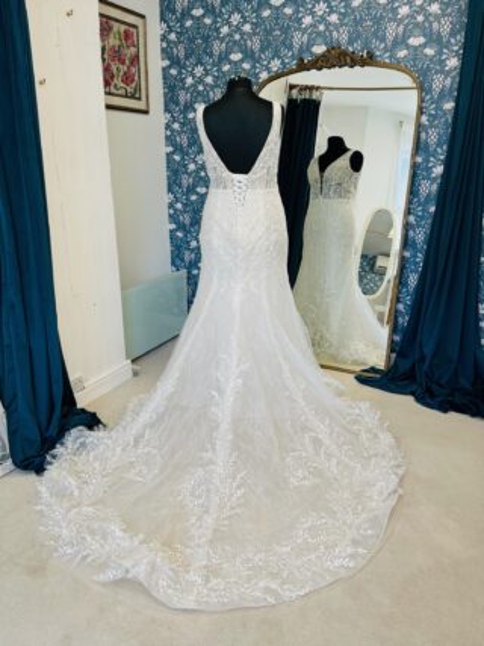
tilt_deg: -18.2
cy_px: 323
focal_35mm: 26
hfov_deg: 53.0
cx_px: 242
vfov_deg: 67.3
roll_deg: +1.0
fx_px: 485
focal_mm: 5.1
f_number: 1.6
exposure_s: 1/105
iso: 32
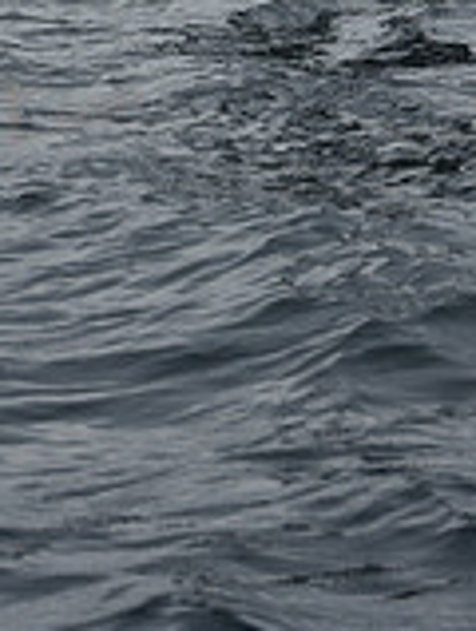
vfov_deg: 7.8
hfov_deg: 6.1
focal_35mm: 245
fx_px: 4474
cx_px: 347
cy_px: -508
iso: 250
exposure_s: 1/800
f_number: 8
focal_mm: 70
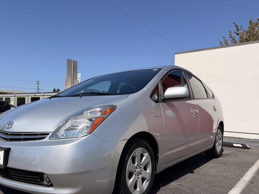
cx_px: 100
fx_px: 224
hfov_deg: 59.3
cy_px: 117
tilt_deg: -2.6
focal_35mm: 30
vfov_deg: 46.5
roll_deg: -1.9
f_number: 1.78
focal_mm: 6.76
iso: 80
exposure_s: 1/7353
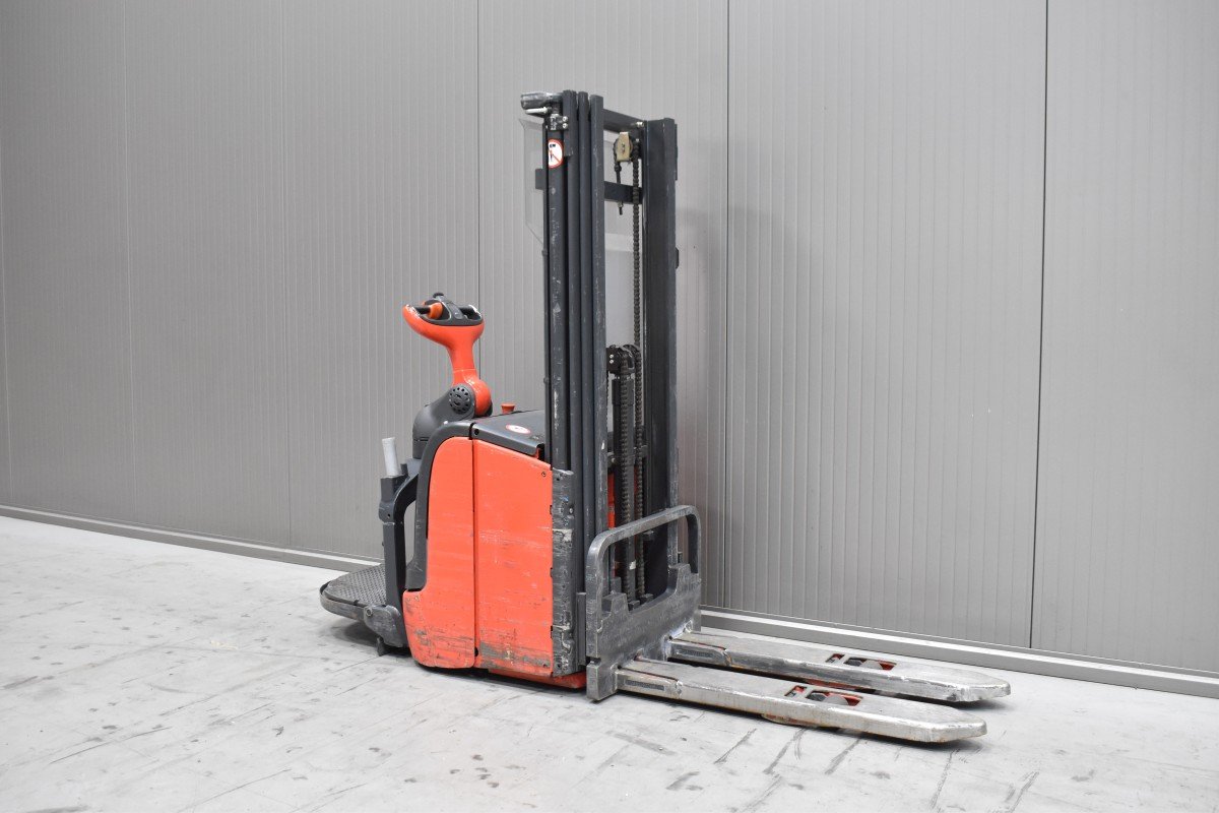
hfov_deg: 57.2
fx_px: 1117
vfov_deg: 40.0
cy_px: 406
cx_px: 610
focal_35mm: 33
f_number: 5
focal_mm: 22
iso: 1600
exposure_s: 1/30
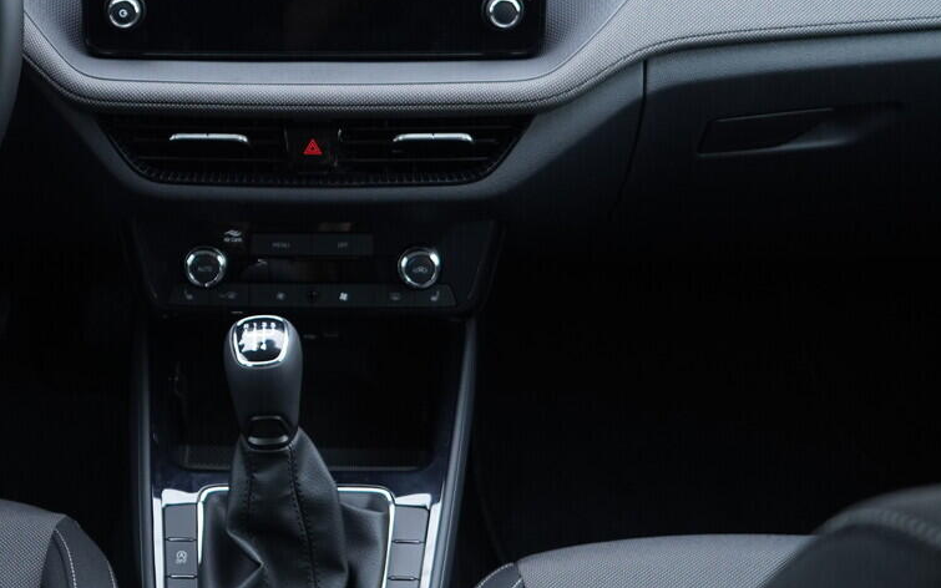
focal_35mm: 70
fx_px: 1795
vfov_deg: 18.5
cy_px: 132
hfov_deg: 28.8
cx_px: 198
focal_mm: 24
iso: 400
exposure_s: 1/40
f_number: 2.8
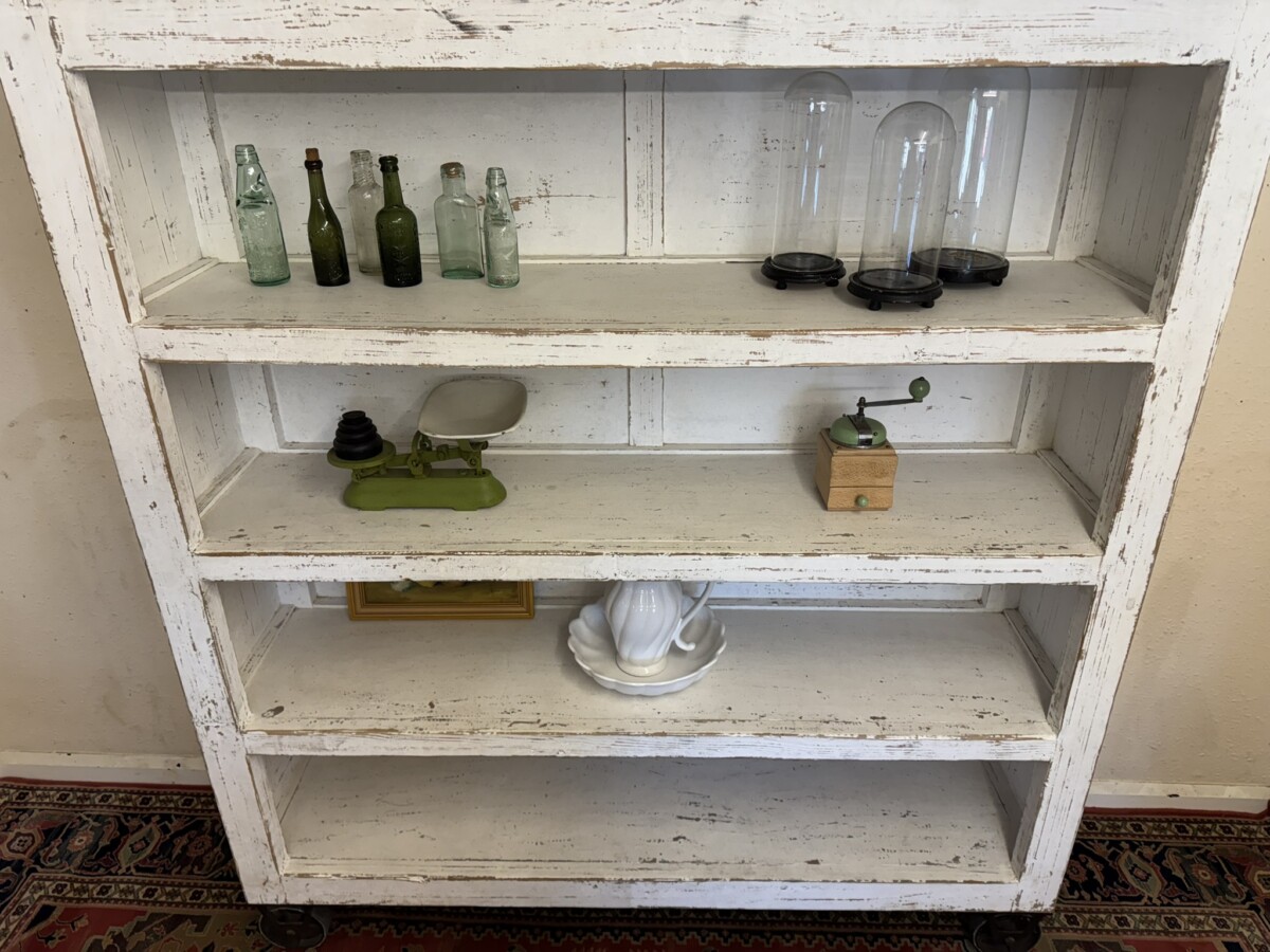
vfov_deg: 56.8
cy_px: 476
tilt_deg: -27.4
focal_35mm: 24
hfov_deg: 71.6
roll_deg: +0.2
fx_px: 881
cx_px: 635
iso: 125
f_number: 1.78
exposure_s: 1/100
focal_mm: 6.76
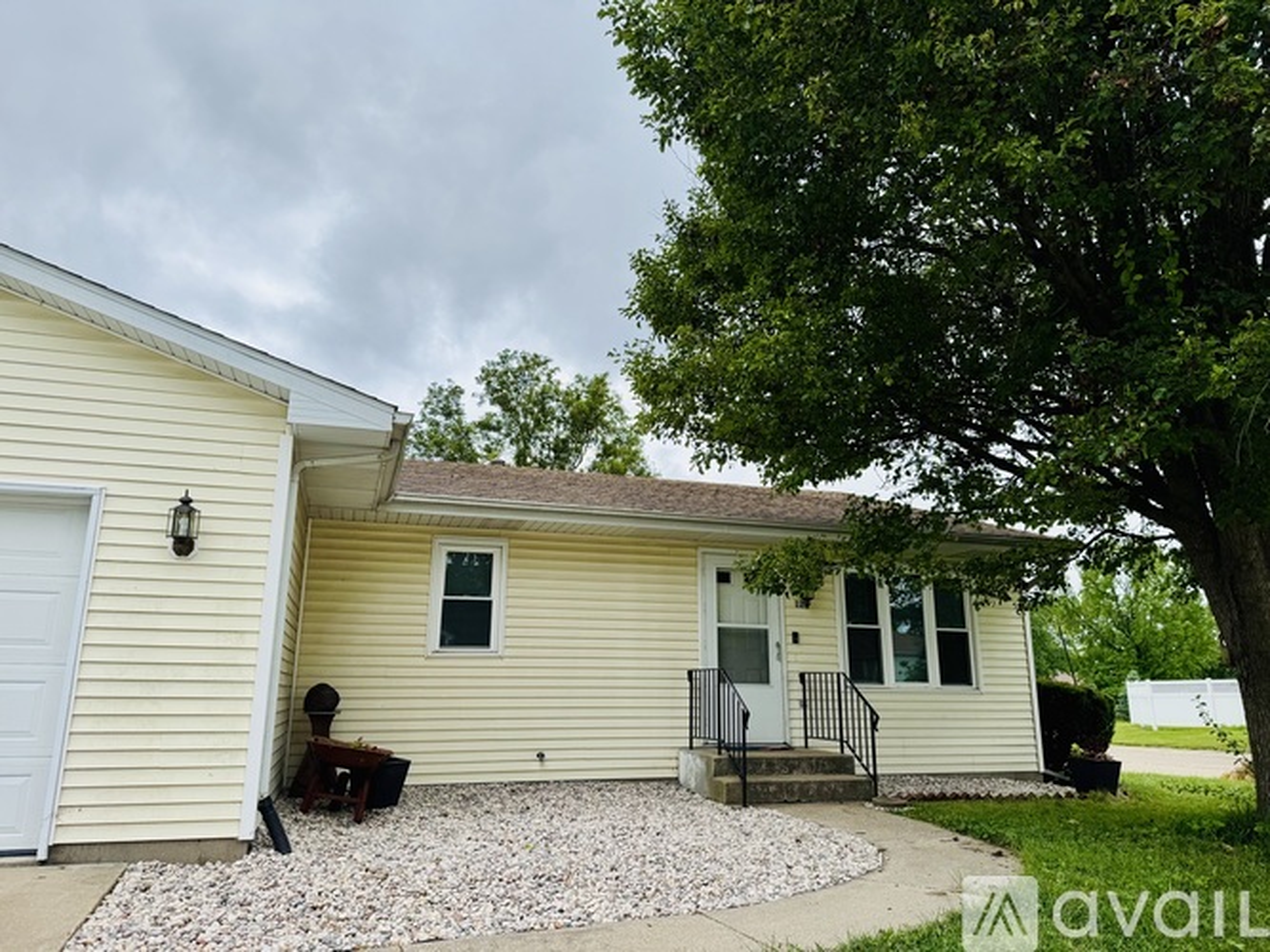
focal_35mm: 24
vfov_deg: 56.8
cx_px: 635
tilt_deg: +13.5
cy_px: 476
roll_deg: -0.1
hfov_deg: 71.6
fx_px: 880
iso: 80
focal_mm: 6.76
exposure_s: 1/4049
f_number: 1.78
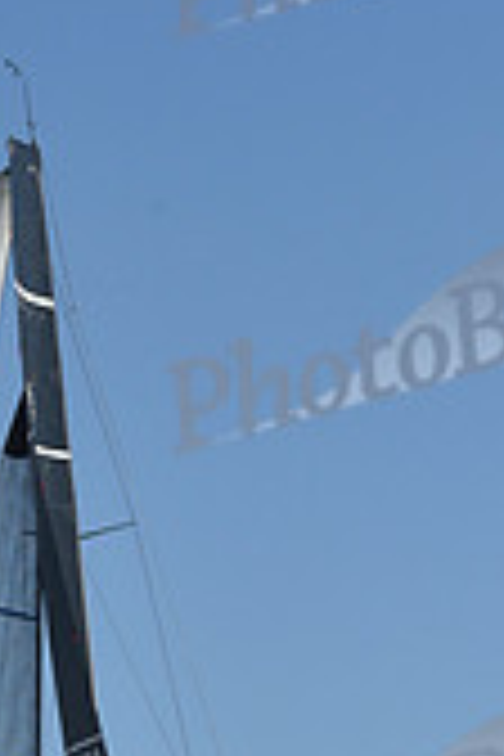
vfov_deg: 8.5
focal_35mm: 242
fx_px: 5082
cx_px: -65
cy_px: 634
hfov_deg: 5.7
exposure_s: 1/1250
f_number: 10
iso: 320
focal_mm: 70
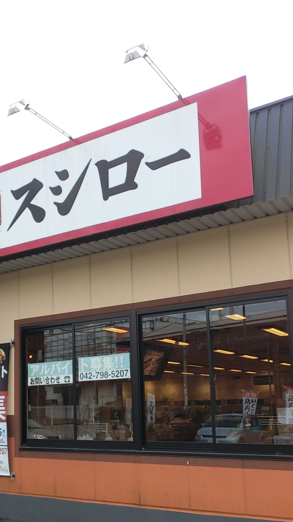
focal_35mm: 37
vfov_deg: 53.1
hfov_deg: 31.7
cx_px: 92
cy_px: 341
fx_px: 511
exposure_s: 1/250
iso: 64
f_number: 2.8
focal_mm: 2.87
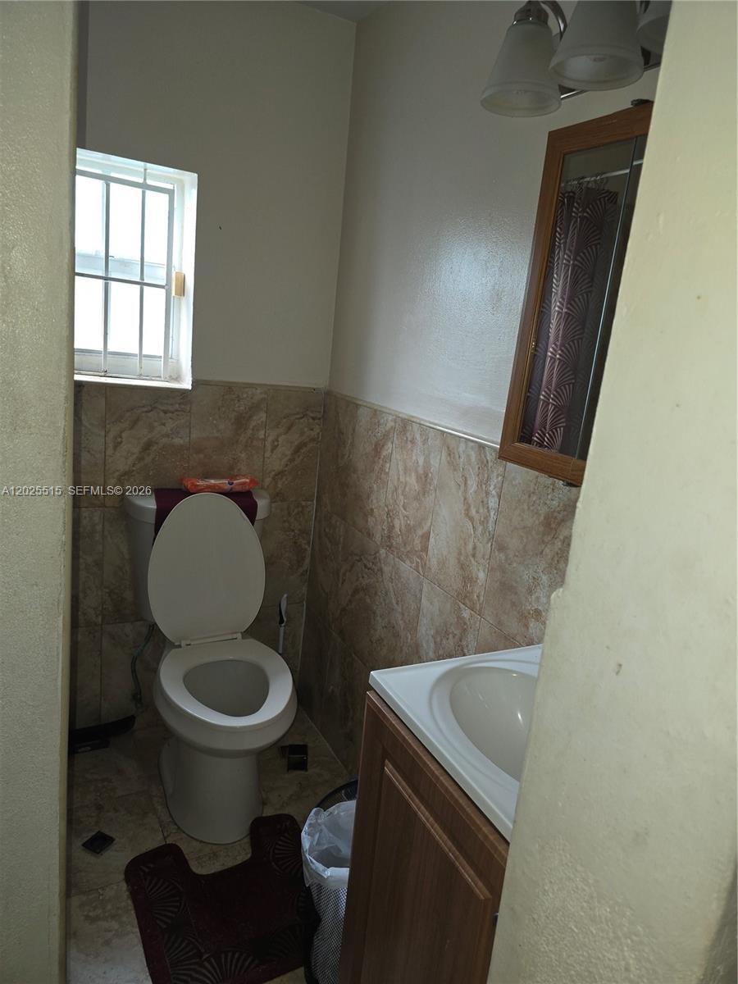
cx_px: 369
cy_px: 492
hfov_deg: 58.9
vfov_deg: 73.9
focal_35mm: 23
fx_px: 654
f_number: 1.7
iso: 80
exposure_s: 1/60
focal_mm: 6.3
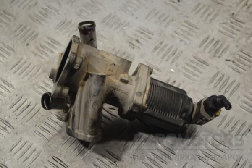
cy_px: 84
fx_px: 525
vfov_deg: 18.2
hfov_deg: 27.0
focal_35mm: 75
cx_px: 126
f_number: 5.6
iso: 110
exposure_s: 1/30
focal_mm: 50
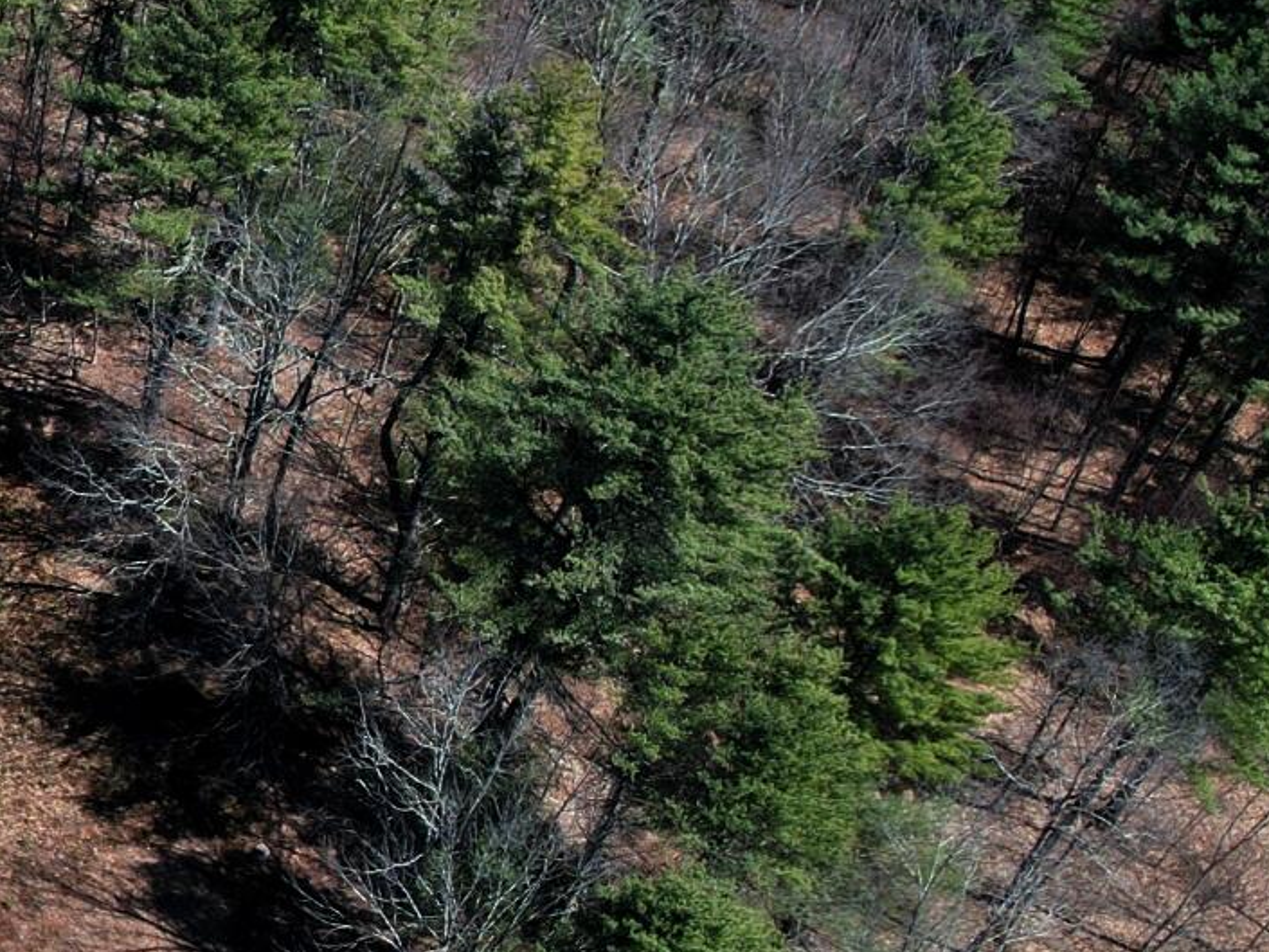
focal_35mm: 90
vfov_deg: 16.3
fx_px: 3300
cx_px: -500
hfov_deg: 19.6
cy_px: 777
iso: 100
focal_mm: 8.38
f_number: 2.8
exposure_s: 1/1000
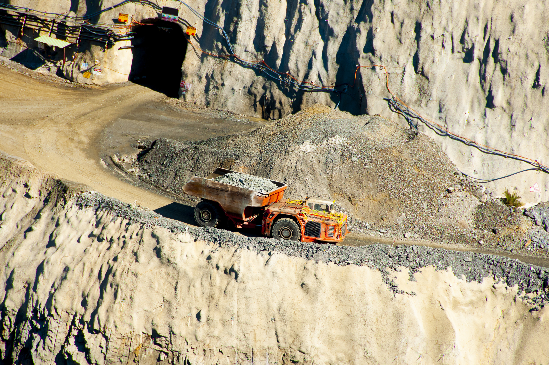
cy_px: 182
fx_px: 4569
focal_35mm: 300
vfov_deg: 4.6
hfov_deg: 6.9
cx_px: 274
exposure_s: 1/400
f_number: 8
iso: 200
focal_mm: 200
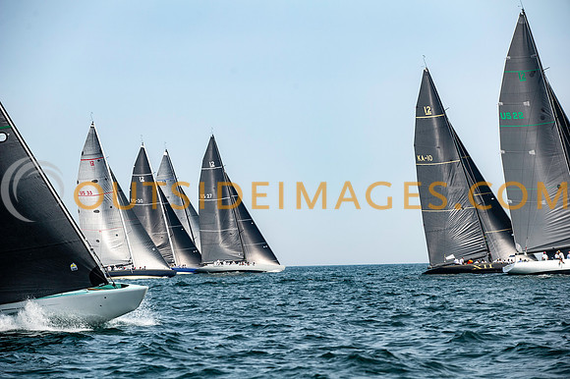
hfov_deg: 14.2
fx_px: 2294
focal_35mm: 145
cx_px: 285
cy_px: 190
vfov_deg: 9.5
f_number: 5.6
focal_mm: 145
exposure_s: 1/1600
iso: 320
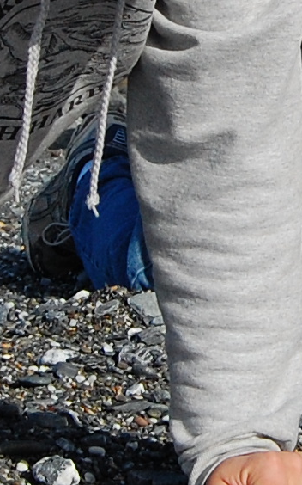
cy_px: 96
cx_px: 379
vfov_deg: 12.8
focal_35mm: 163
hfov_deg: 8.0
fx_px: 2149
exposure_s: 1/1000
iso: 400
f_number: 10
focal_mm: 20
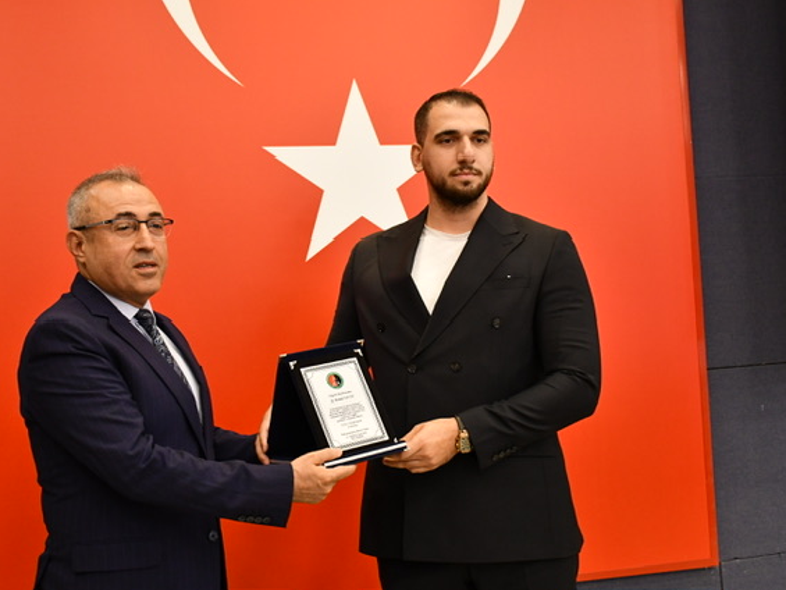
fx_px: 1113
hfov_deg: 38.9
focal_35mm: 49
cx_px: 377
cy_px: 296
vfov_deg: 29.7
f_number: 4
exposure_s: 1/125
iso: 2500
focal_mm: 30
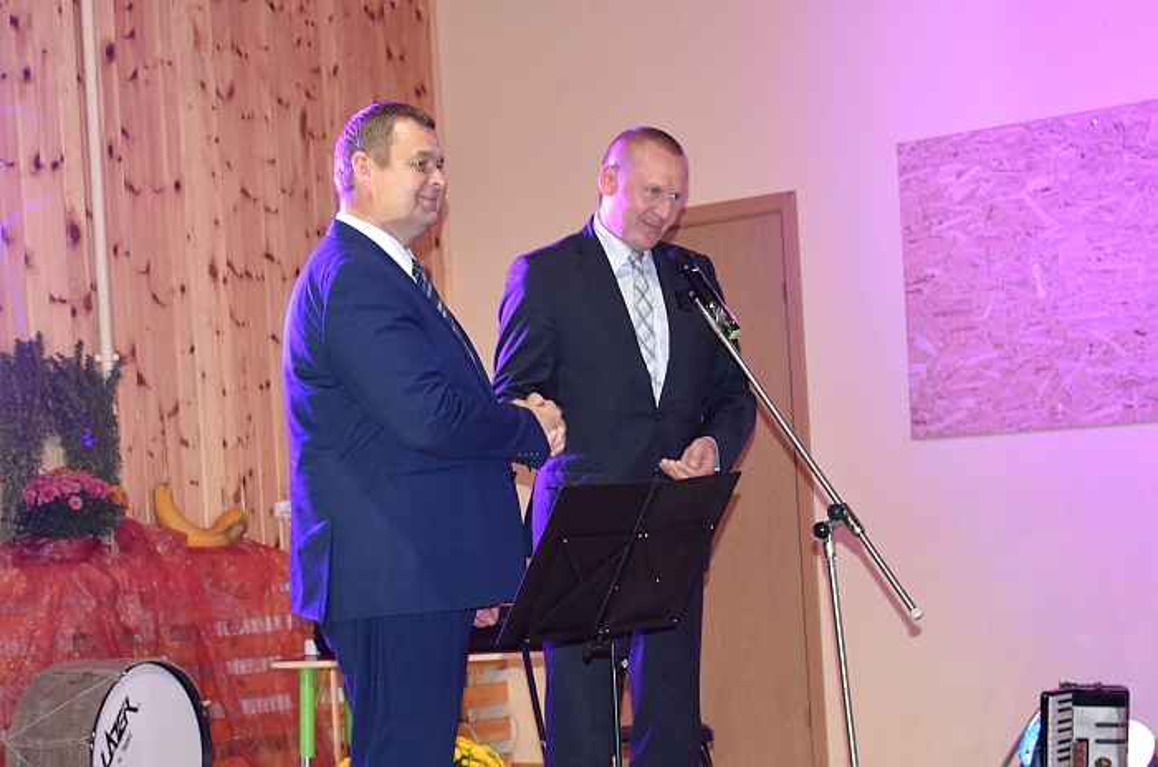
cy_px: 384
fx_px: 1637
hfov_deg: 38.9
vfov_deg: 26.4
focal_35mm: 51
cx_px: 579
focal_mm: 34
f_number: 4.5
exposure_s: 1/60
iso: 2200
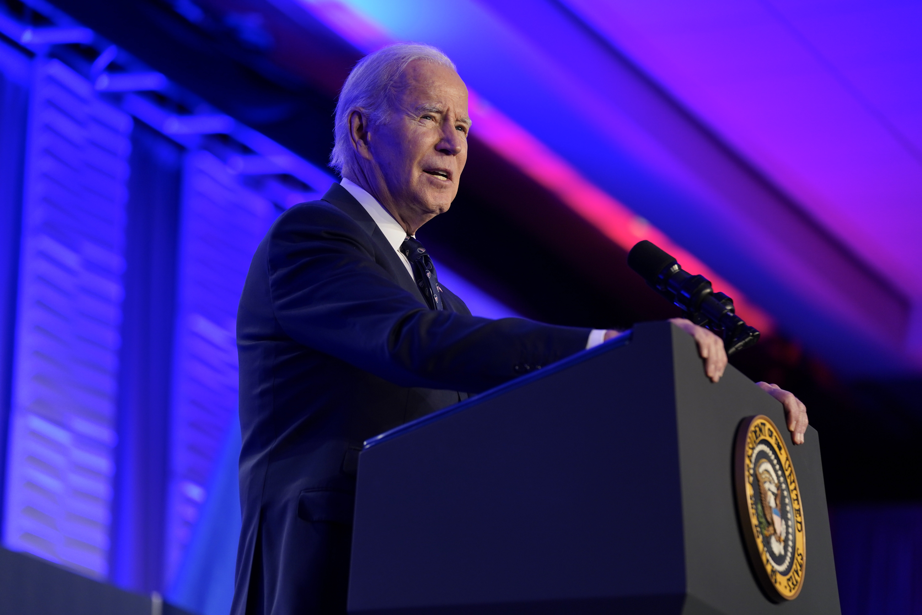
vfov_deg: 10.5
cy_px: 308
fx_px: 3355
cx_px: 461
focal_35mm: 131
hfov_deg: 15.6
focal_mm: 131
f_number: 2.8
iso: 800
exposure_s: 1/320
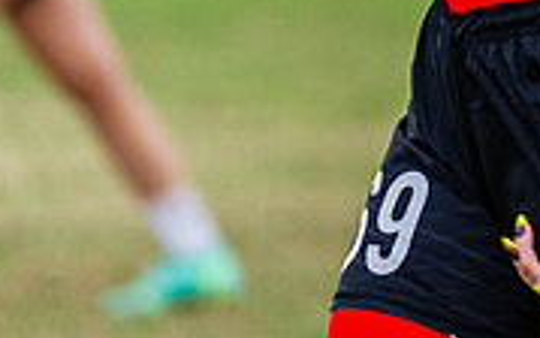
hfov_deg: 2.3
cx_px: 809
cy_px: -278
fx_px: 13249
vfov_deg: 1.5
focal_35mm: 900
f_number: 2.8
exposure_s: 1/1000
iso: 800
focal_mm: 200
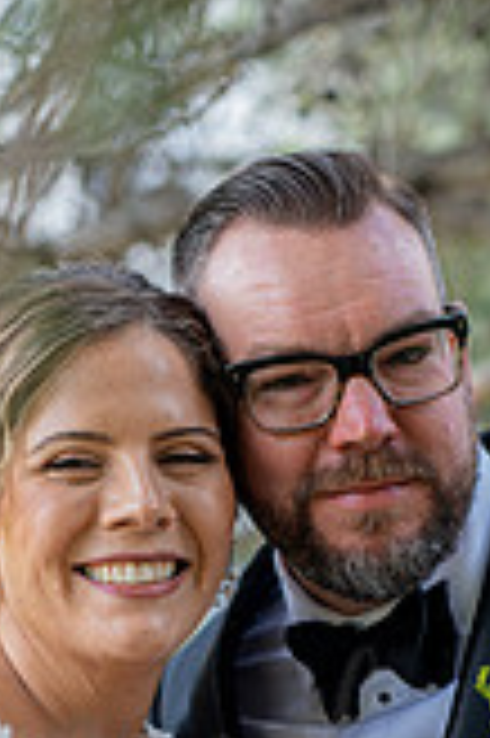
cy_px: 747
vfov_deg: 14.7
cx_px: 245
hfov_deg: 10.0
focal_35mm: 137
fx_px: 2803
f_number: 2.2
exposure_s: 1/250
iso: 125
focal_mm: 50
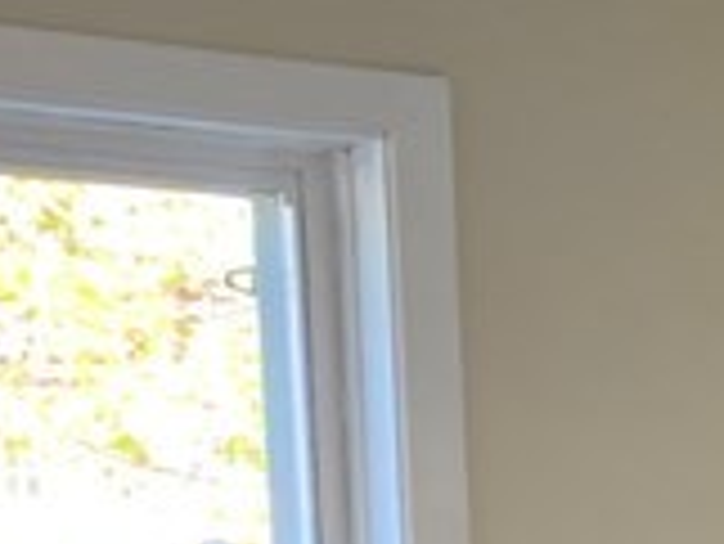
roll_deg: +0.6
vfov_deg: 8.5
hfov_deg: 10.3
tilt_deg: -7.3
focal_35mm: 165
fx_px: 3454
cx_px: 1785
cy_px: 1119
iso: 100
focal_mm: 4.25
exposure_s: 1/60
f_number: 1.8
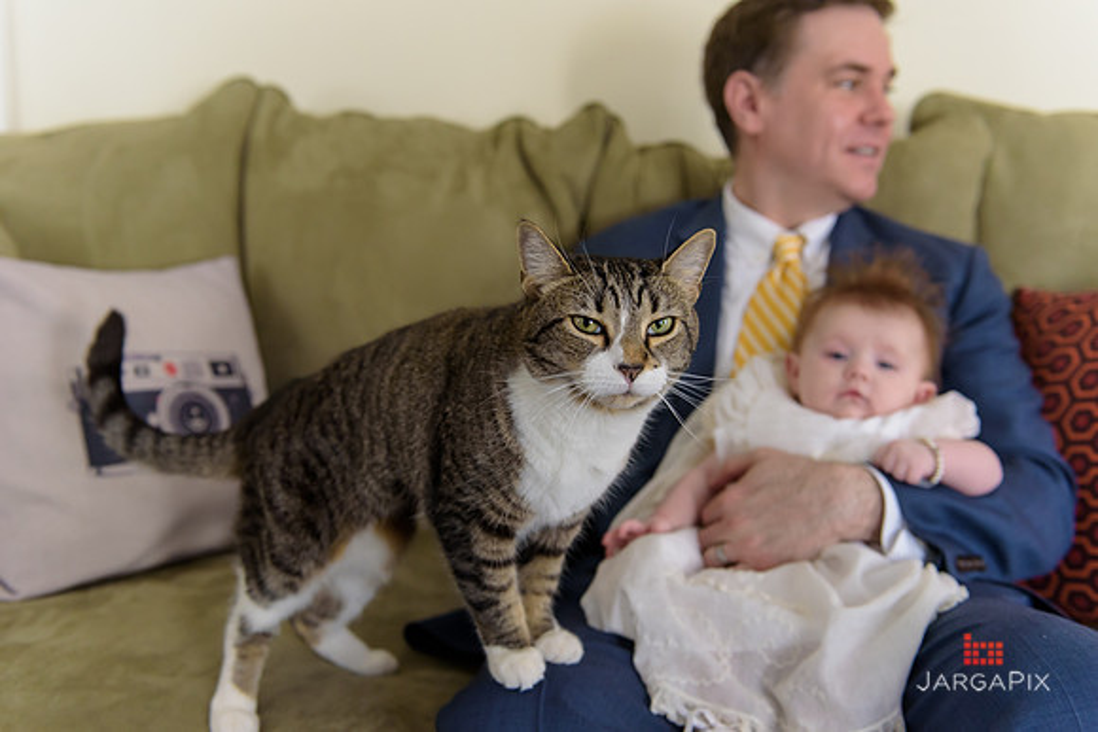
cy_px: 366
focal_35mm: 36
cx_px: 549
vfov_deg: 36.9
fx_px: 1098
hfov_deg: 53.1
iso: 1600
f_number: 3.2
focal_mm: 36
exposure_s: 1/125
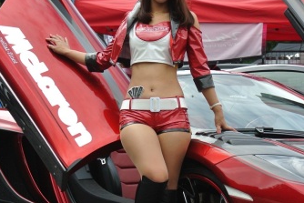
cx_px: 223
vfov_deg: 13.4
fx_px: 862
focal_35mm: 102
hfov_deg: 19.9
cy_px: 119
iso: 100
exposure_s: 1/500
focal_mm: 17.2
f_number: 4.5
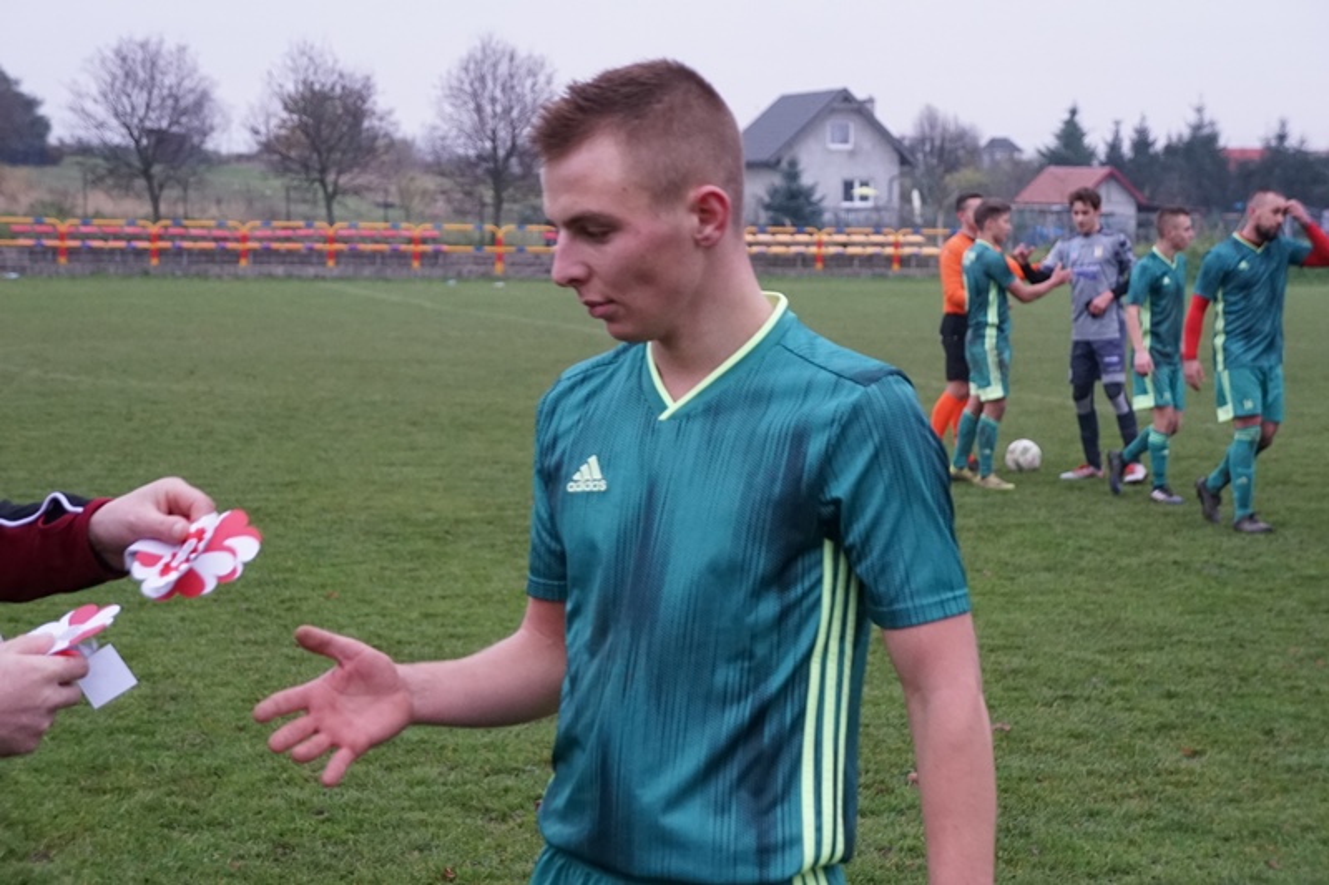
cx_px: 664
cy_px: 442
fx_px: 3026
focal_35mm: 82
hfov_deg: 24.8
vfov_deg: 16.6
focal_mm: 55
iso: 2500
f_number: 5.6
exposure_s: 1/160
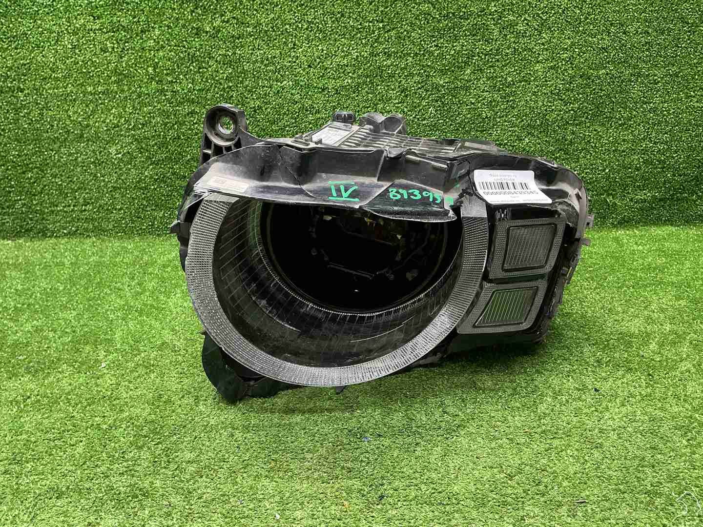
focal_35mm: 28
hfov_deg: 63.4
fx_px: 569
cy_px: 264
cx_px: 352
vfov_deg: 49.7
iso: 80
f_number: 1.8
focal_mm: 3
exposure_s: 1/50
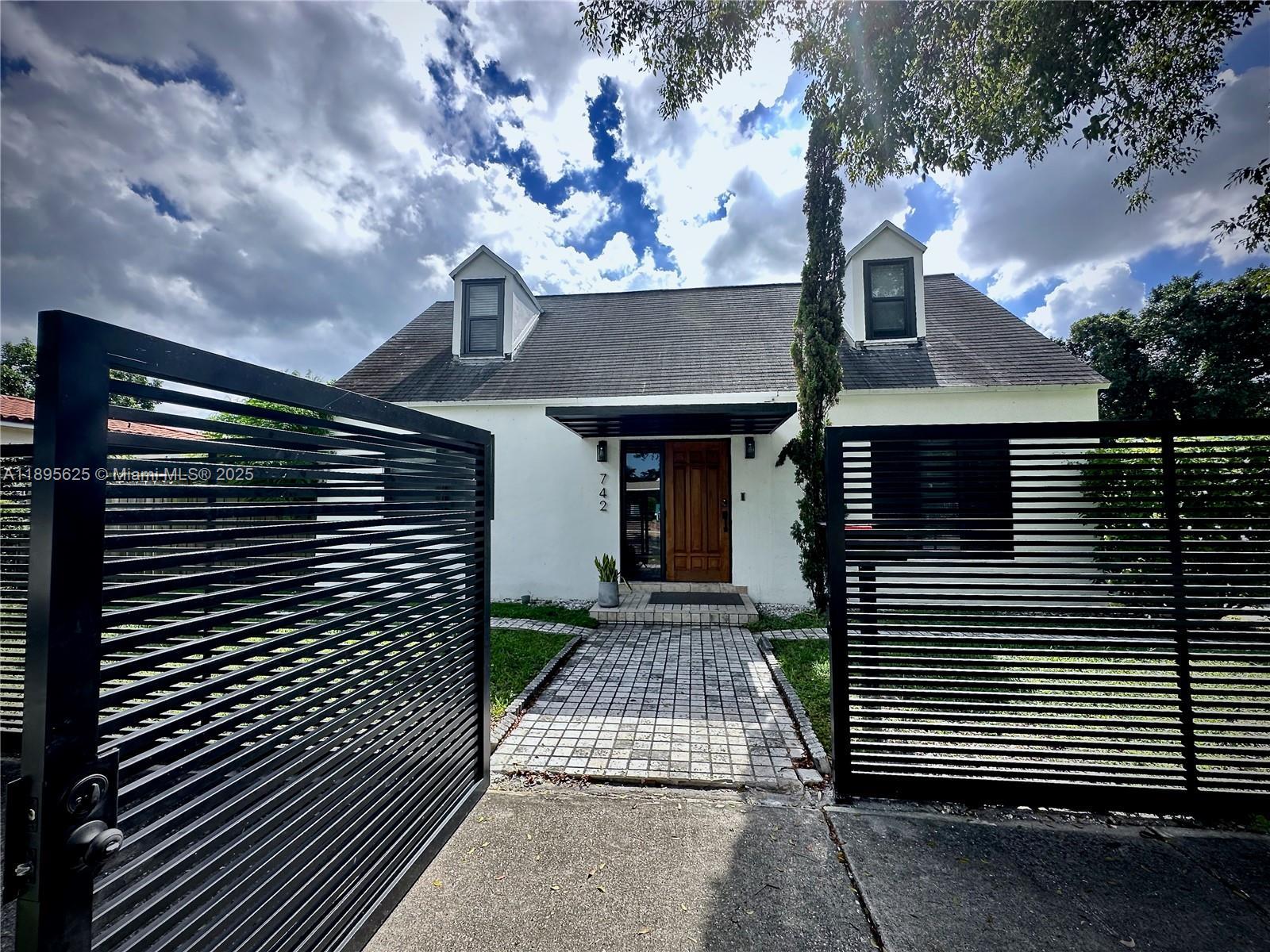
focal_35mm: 14
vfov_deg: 85.7
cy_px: 476
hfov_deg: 102.1
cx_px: 635
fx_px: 514
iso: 40
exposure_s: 1/818
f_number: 2.2
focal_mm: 2.22
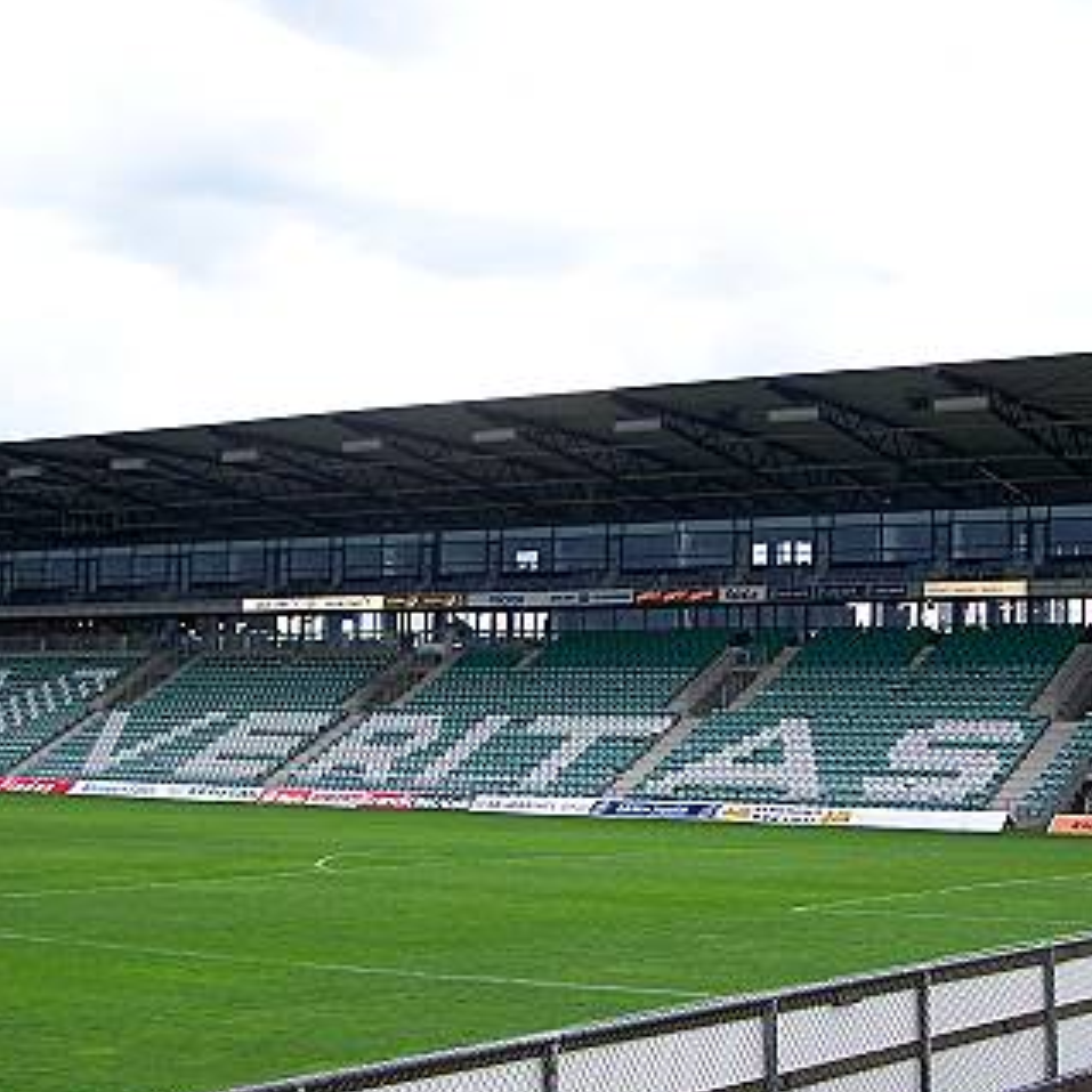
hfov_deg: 27.2
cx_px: 710
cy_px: 649
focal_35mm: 63
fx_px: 2248
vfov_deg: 27.2
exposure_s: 1/100
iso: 64
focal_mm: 6.3
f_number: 2.8
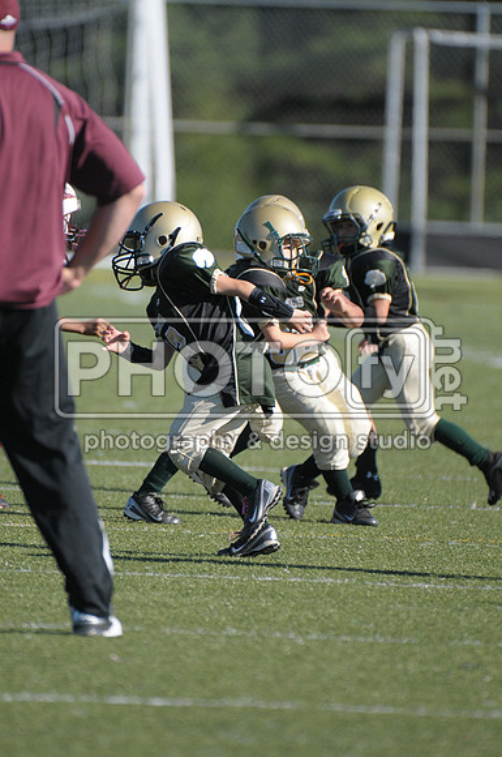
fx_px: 12587
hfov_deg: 2.3
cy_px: 378
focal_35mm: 600
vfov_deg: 3.4
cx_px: 251
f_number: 4
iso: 640
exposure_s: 1/3200
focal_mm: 400
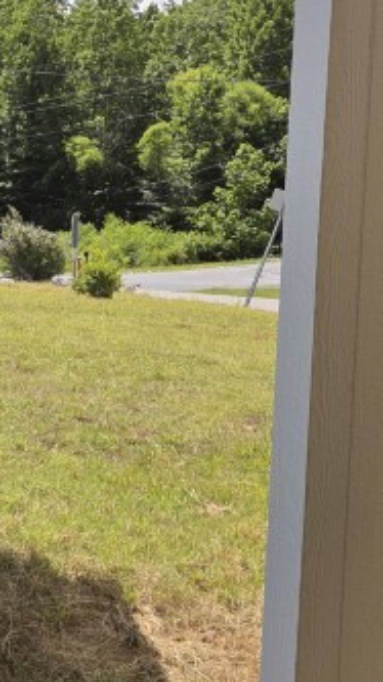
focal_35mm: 77
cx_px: -473
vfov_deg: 27.4
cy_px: 225
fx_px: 1392
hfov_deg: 12.8
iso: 80
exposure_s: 1/4043
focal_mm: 5.4
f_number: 1.8
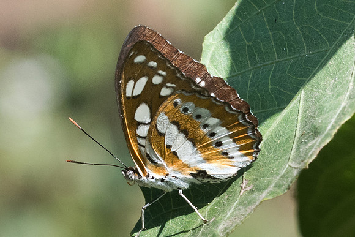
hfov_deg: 2.7
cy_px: 193
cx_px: 208
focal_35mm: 764
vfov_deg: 1.8
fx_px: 7538
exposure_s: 1/800
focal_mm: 150
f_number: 8
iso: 800
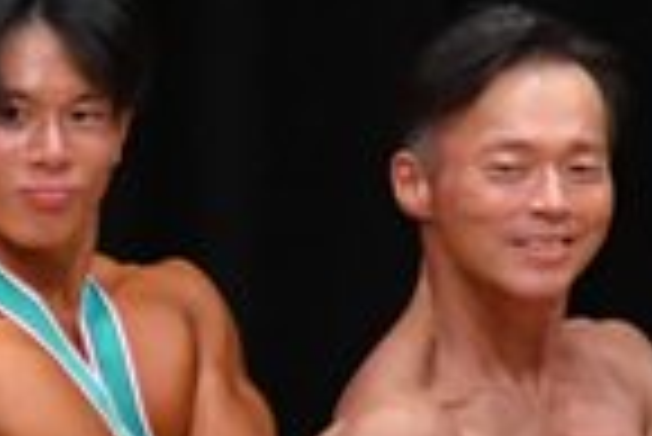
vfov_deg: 1.0
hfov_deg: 1.4
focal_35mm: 1438
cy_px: 782
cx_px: -812
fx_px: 26069
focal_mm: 180
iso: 3200
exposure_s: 1/400
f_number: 5.6
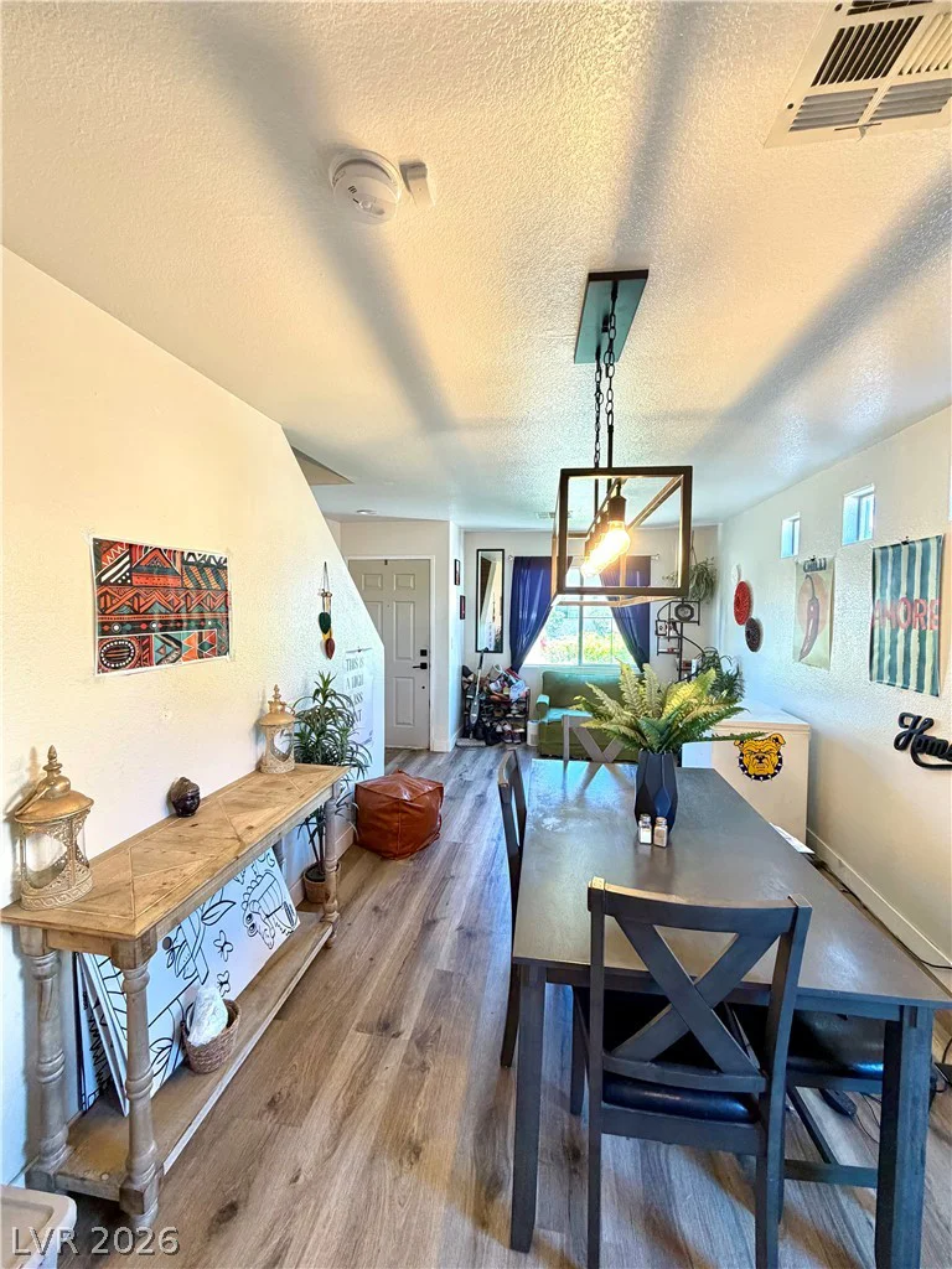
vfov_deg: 102.1
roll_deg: -0.2
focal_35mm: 14
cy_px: 634
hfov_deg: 85.7
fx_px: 513
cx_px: 476
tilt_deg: -2.5
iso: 200
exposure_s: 1/60
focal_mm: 2.22
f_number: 2.2
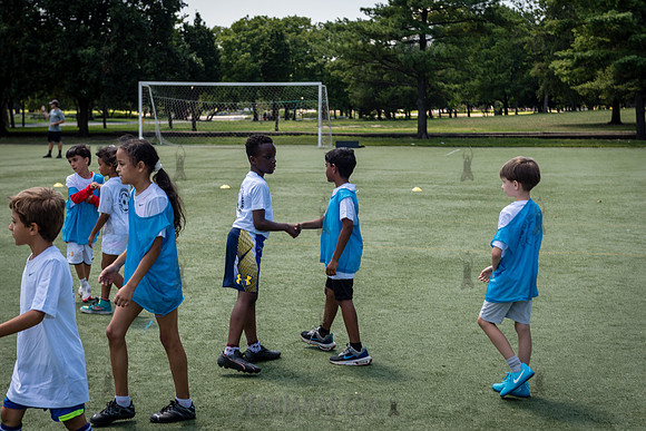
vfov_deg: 22.2
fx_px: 1099
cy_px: 216
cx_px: 323
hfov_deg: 32.8
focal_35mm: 61
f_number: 4
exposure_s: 1/640
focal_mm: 58
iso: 200
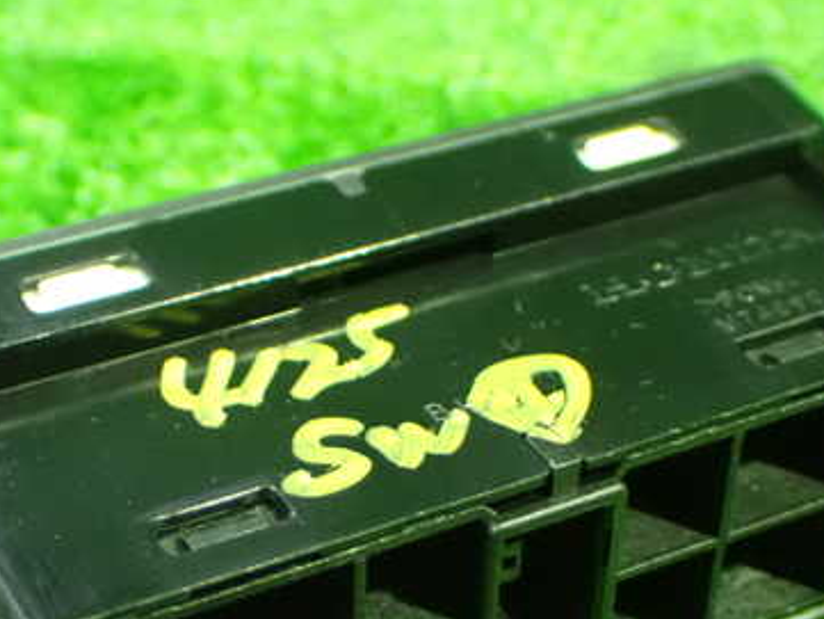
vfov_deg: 17.7
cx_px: 374
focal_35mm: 83
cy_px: 423
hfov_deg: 23.5
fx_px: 1976
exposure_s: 1/15
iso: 1600
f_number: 3.2
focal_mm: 9.01
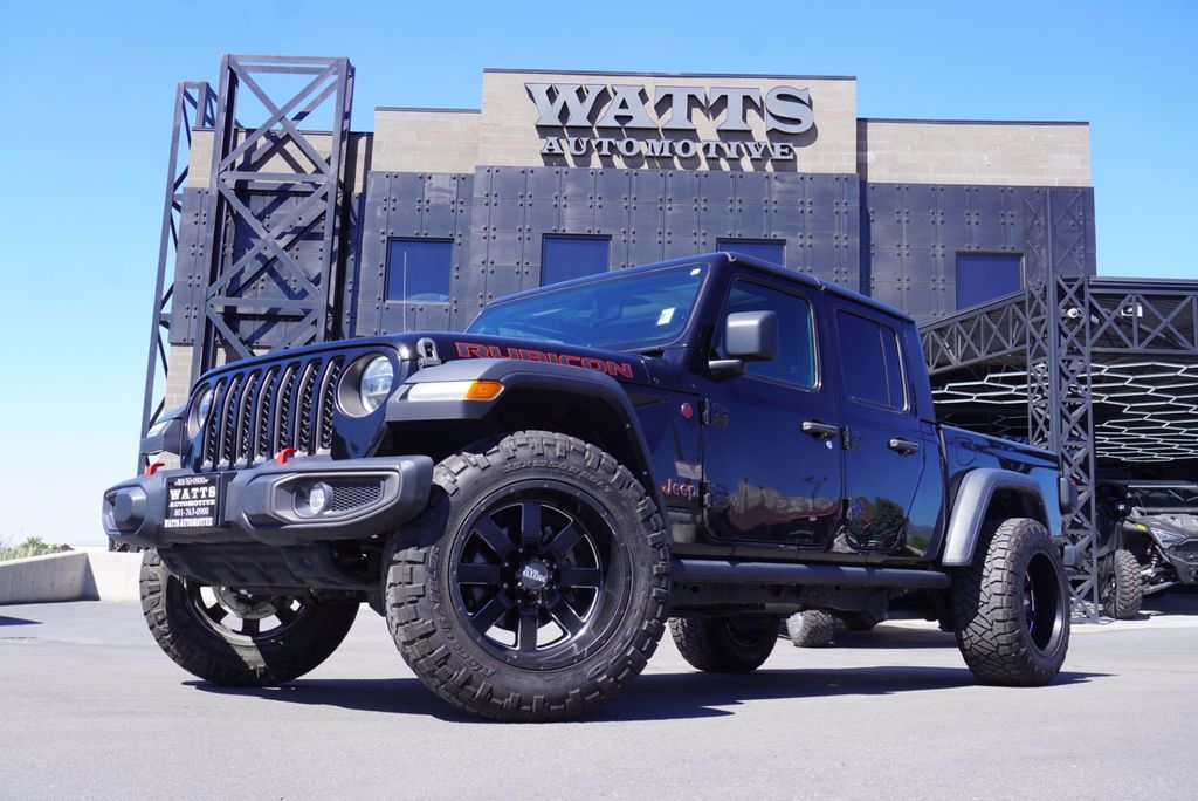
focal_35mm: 36
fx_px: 1199
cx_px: 599
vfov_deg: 36.9
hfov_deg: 53.1
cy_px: 400
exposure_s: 1/100
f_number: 8
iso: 100
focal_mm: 24
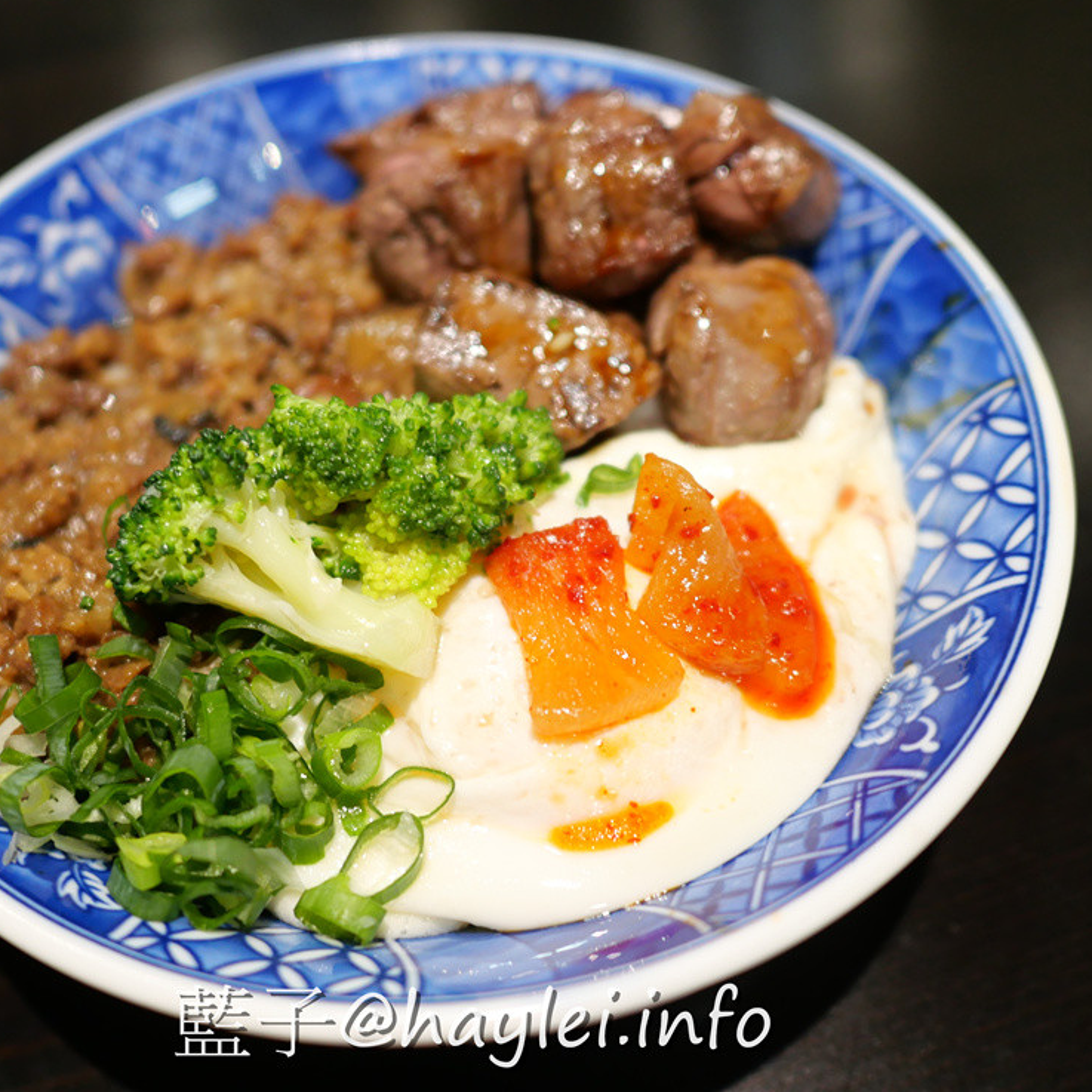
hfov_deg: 45.8
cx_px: 437
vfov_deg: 46.0
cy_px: 545
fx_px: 1285
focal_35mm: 36
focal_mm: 15
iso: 800
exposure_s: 1/60
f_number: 1.7
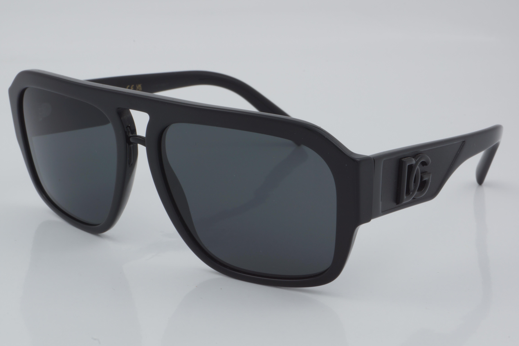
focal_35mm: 82
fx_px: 1189
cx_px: 260
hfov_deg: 24.6
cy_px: 173
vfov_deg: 16.6
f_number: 32
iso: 100
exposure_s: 1/4
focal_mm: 55
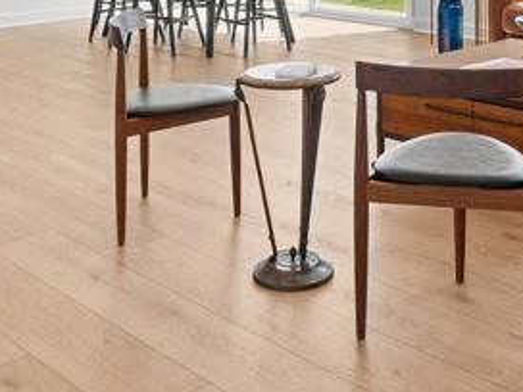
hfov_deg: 32.9
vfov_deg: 22.6
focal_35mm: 58
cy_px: -117
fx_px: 876
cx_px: 352
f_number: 9
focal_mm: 16
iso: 100
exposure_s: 1/8
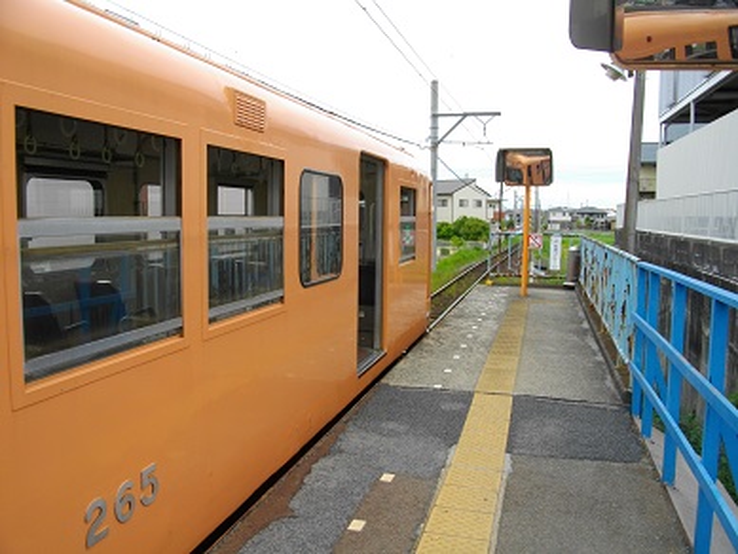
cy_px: 277
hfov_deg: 56.8
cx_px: 369
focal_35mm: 32
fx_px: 682
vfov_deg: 44.2
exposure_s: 1/160
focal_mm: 5.7
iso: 100
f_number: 5.5
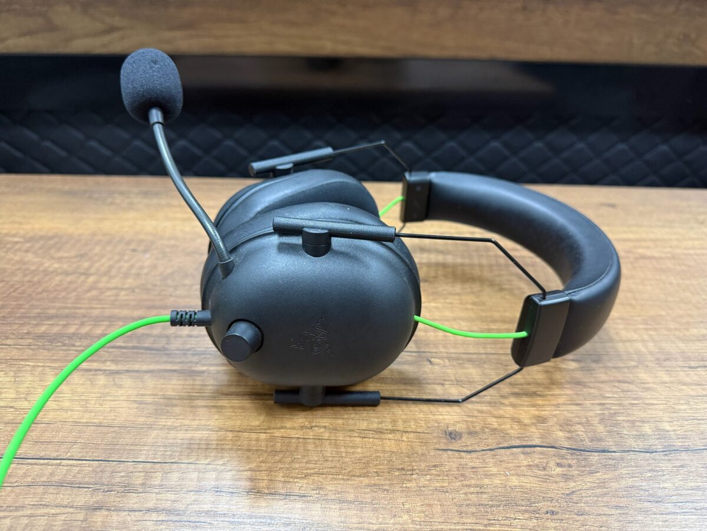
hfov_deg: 71.6
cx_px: 354
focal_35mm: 24
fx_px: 490
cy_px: 266
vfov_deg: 56.8
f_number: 1.78
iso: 400
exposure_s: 1/50
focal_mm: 6.76
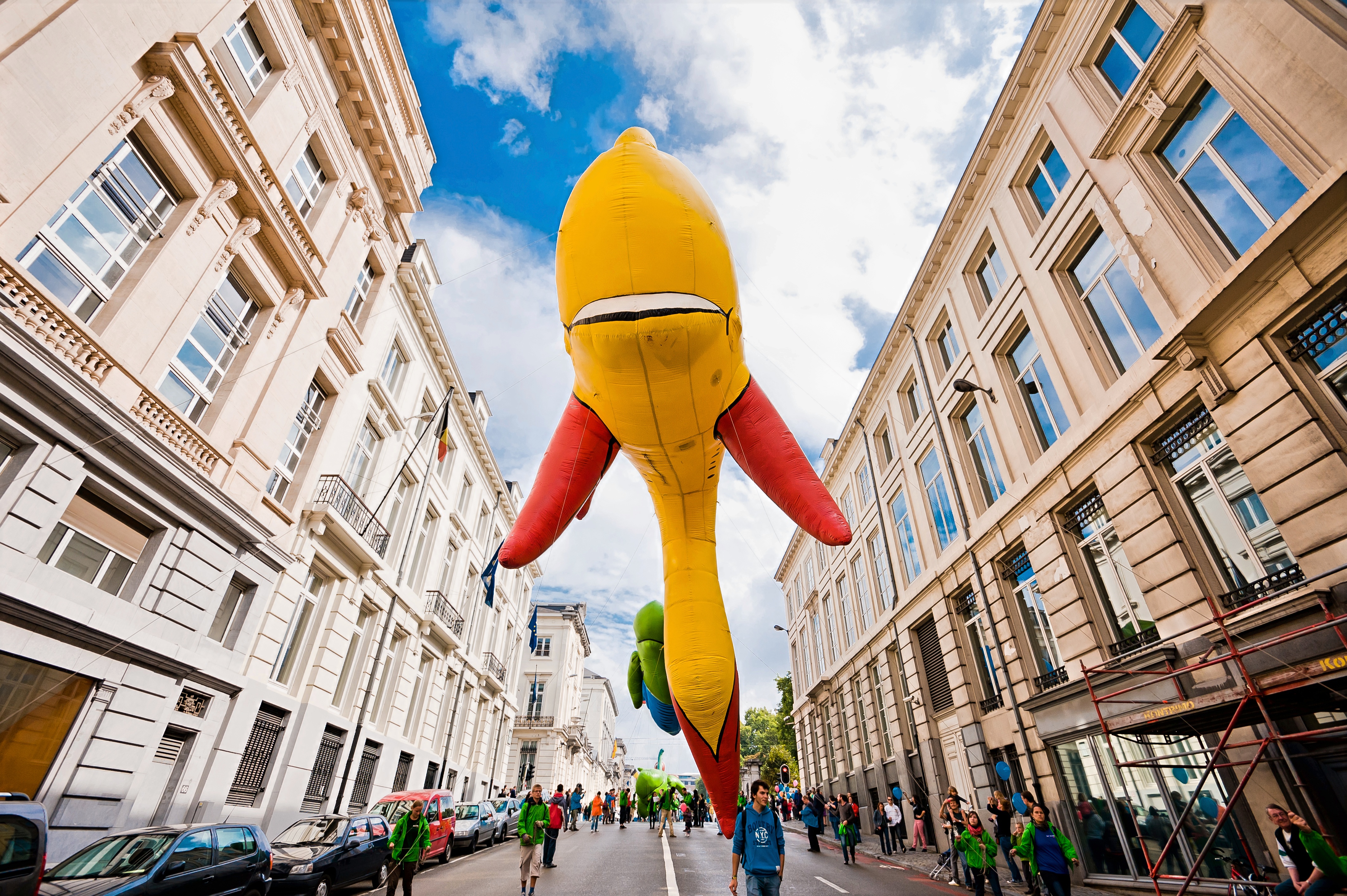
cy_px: 448
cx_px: 674
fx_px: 598
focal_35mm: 16
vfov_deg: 73.7
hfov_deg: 96.8
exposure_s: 1/2500
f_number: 4
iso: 400
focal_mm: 16
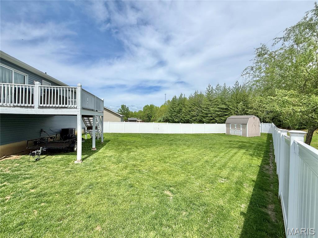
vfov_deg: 85.7
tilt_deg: -0.2
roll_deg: -0.5
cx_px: 159
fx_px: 129
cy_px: 119
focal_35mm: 14
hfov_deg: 102.1
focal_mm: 2.22
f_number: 2.2
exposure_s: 1/4425
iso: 50
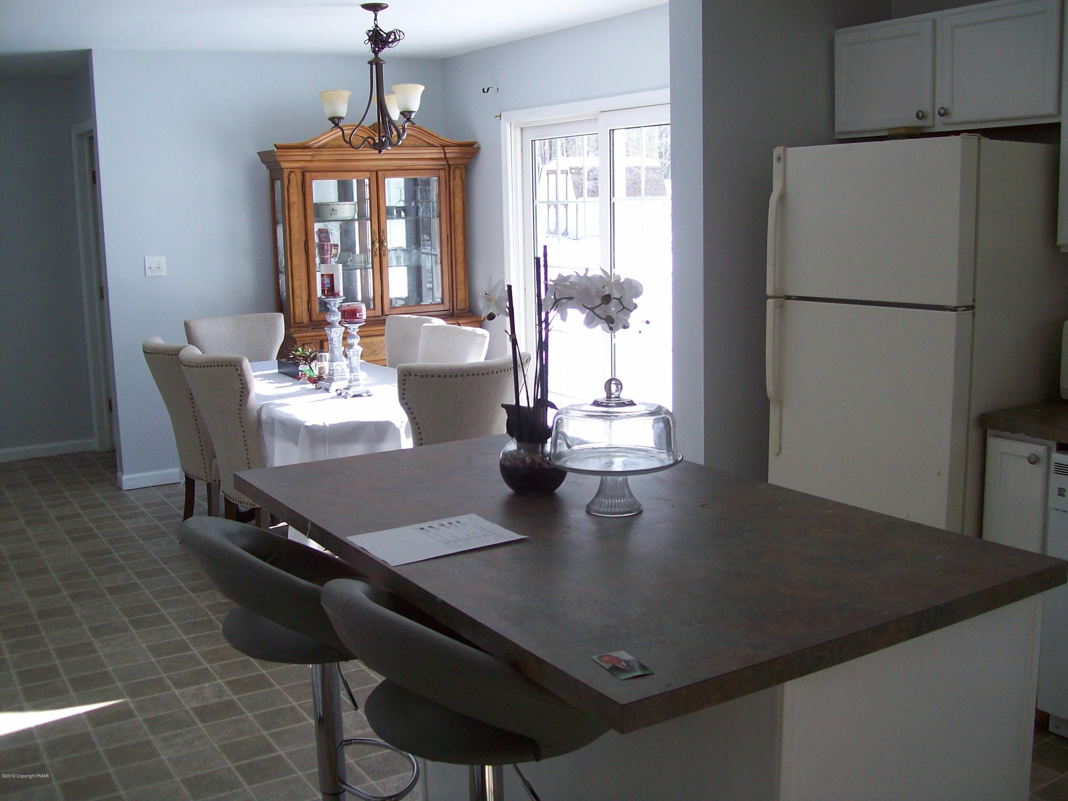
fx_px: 1111
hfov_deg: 51.4
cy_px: 400
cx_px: 534
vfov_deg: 39.7
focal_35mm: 36
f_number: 2.7
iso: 80
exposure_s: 1/131
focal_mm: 6
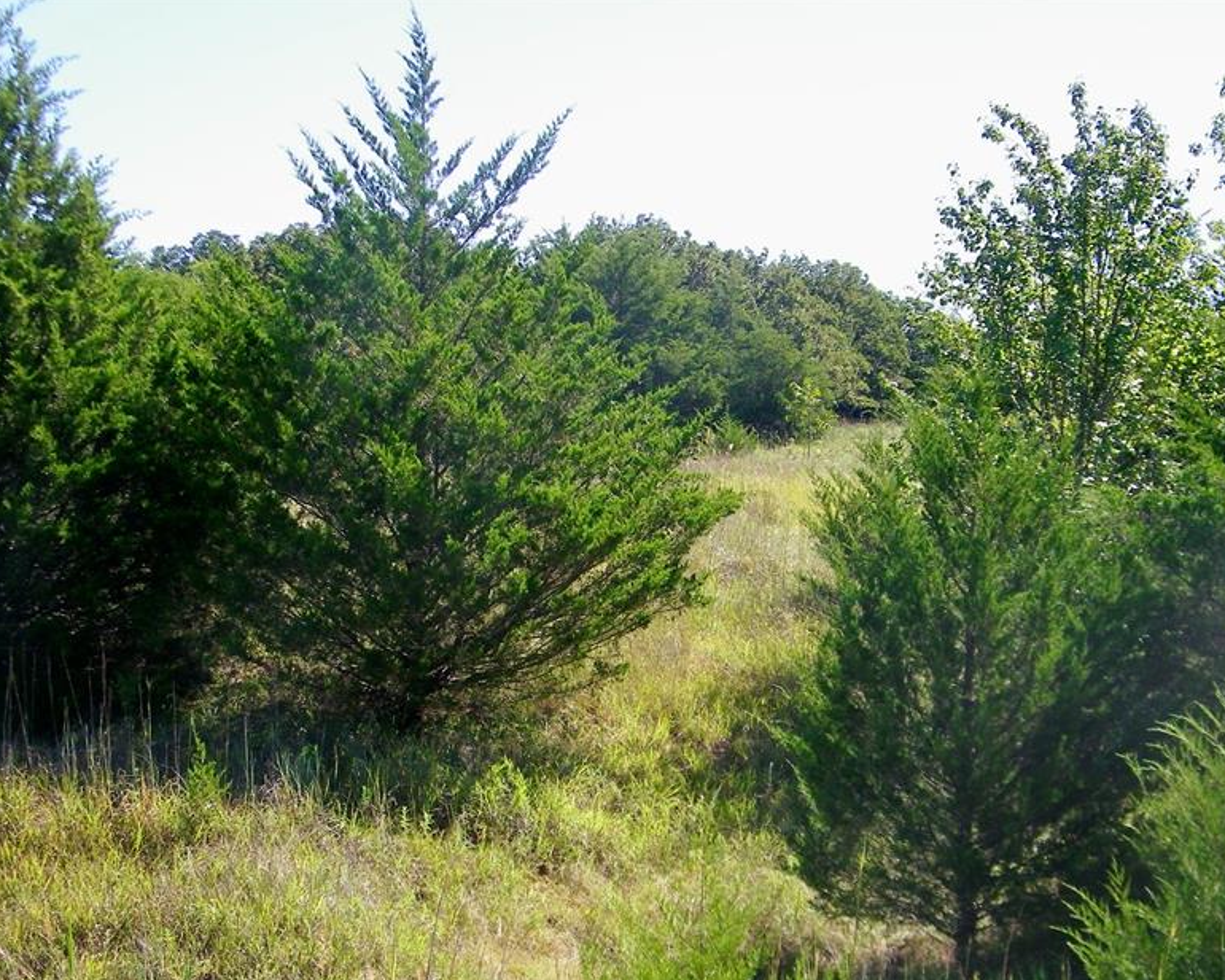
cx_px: 679
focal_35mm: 61
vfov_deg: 24.9
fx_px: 2212
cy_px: 605
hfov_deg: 30.9
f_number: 3.9
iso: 80
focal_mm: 8.3
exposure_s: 1/400
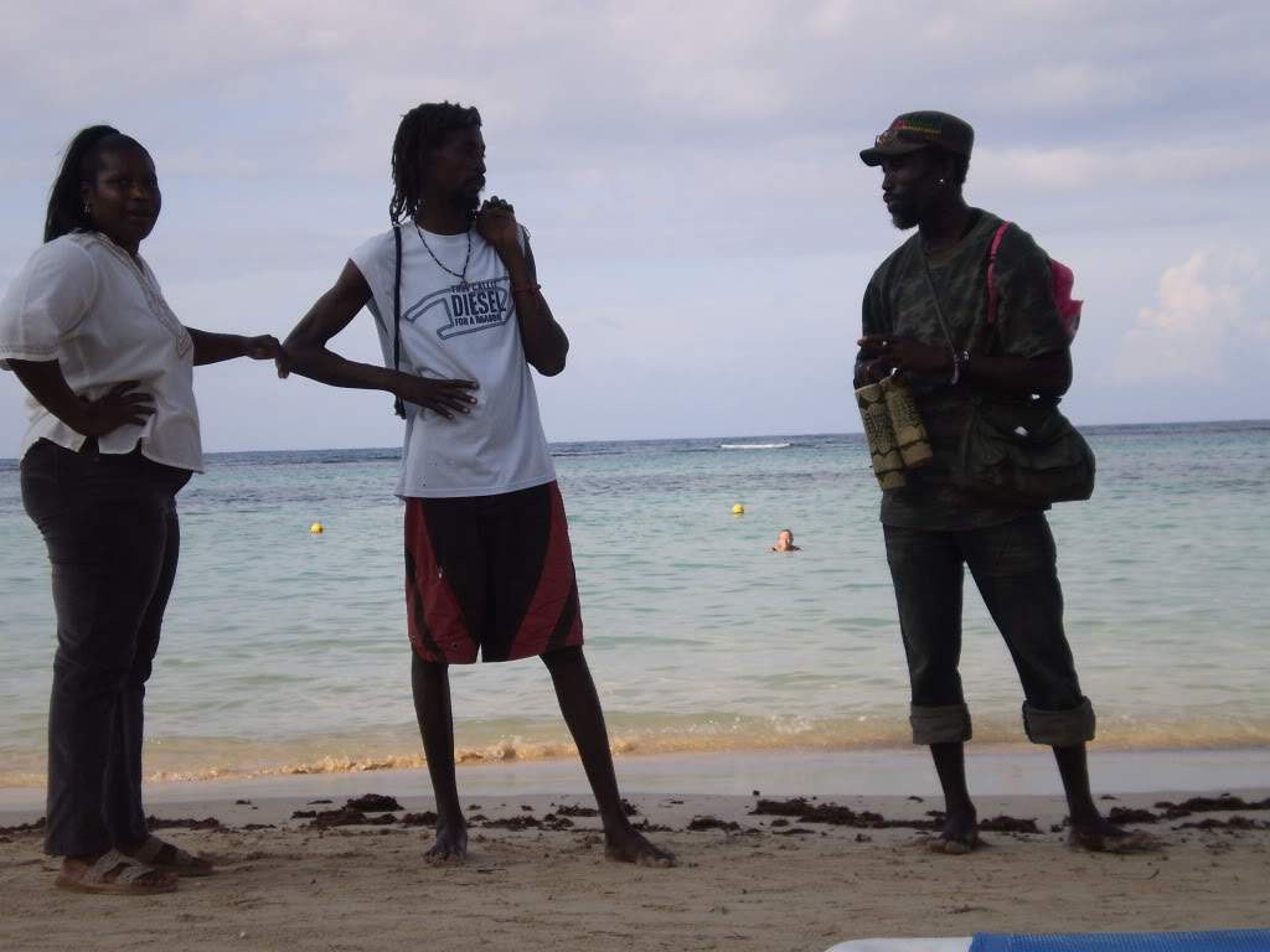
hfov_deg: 30.3
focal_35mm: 64
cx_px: 635
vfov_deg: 22.9
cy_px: 476
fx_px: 2348
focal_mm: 11.3
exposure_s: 1/800
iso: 64
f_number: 4.4
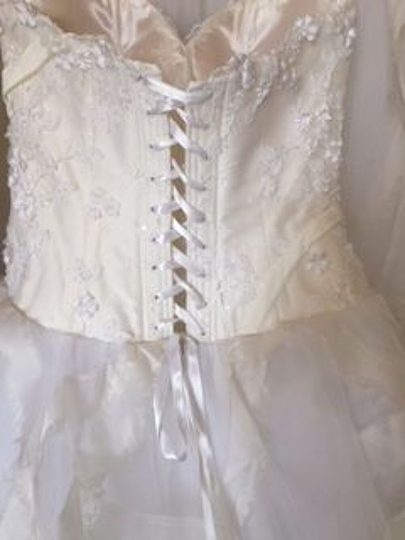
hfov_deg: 48.2
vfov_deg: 61.7
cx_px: 202
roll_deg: -2.9
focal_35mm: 29
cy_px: 270
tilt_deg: -21.5
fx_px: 452
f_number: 2.2
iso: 32
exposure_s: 1/253
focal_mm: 4.15
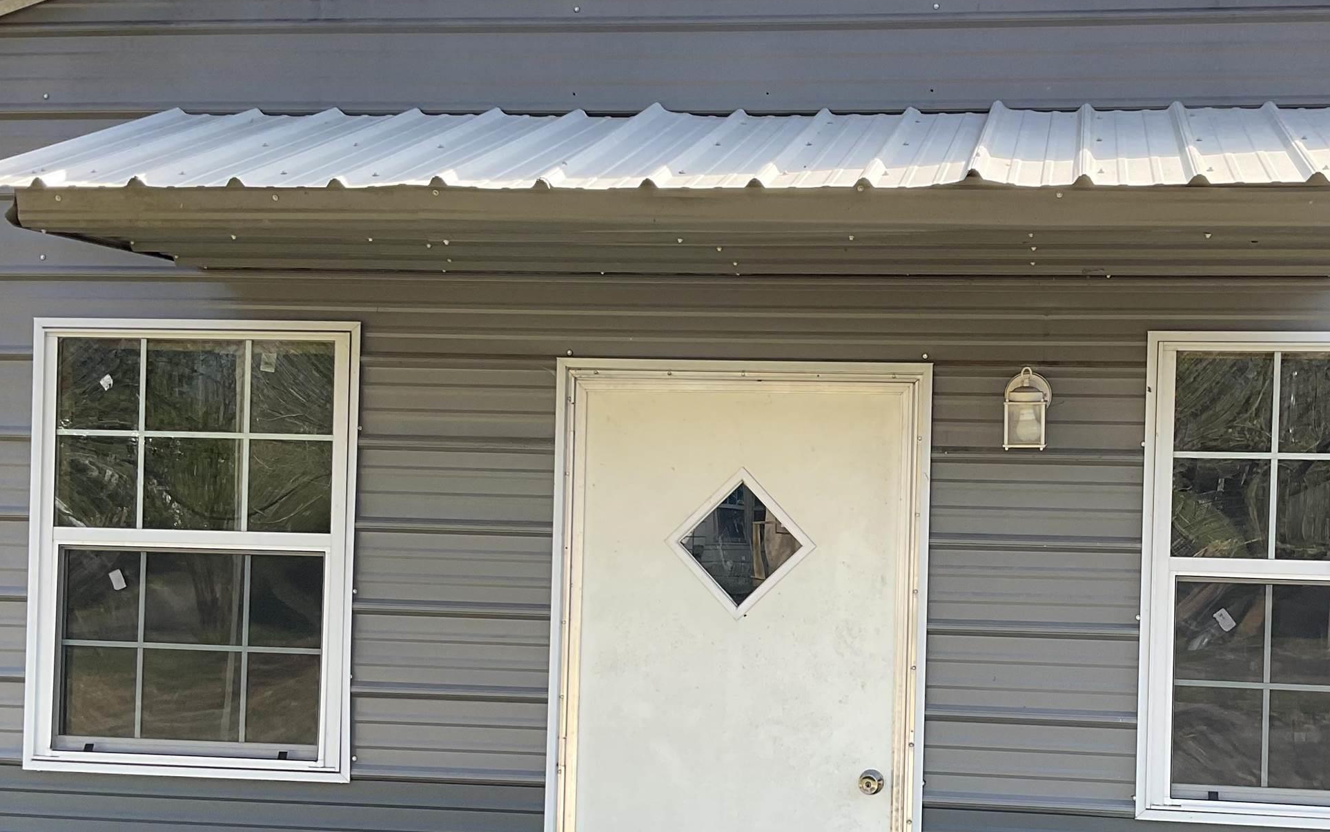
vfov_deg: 26.1
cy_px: 589
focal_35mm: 49
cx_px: 816
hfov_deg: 40.8
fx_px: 1776
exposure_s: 1/435
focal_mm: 3
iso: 16
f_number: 1.8
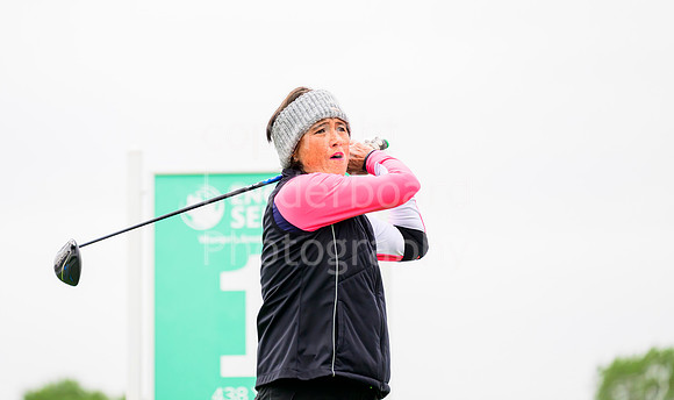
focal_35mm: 340
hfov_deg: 6.3
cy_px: 136
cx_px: 278
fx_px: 6164
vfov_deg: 3.7
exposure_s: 1/1600
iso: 1000
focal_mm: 280
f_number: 5.3
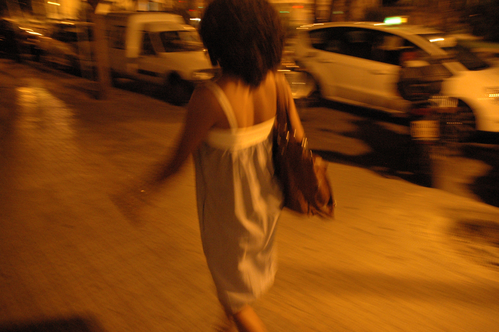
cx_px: 257
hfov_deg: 65.5
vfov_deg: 46.3
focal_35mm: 28
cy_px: 162
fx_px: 388
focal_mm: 18
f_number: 3.5
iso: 1600
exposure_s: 1/13
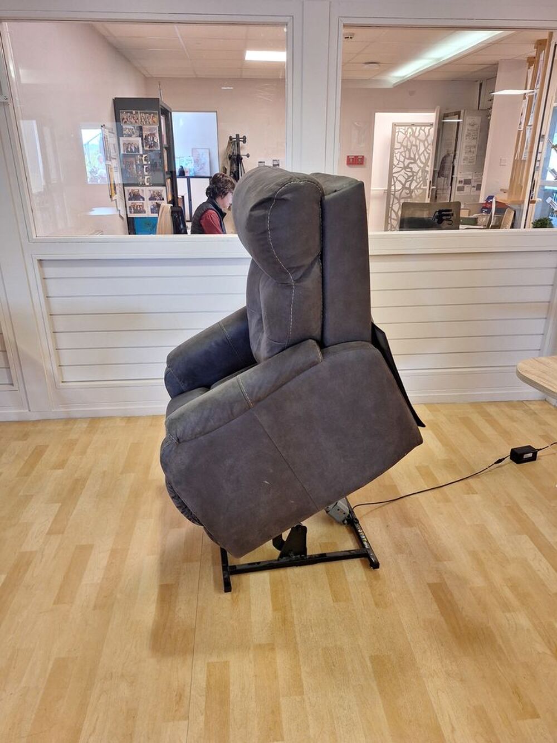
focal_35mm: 23
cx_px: 278
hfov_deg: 58.9
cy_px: 372
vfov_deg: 73.9
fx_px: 493
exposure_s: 1/50
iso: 200
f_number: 1.8
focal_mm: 5.54
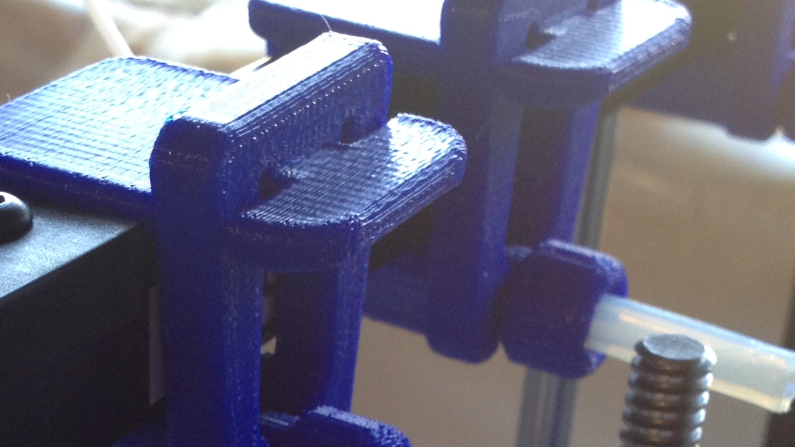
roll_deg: -2.6
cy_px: 552
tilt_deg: -33.3
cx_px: 192
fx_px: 2066
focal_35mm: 98
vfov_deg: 12.1
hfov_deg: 21.6
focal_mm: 4.28
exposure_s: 1/20
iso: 64
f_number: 2.4
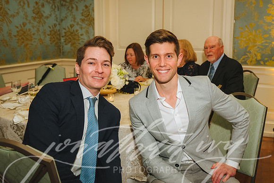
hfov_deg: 47.9
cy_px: 84
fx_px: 308
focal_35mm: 40
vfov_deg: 33.0
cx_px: 154
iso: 3200
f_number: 4
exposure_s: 1/160
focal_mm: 35
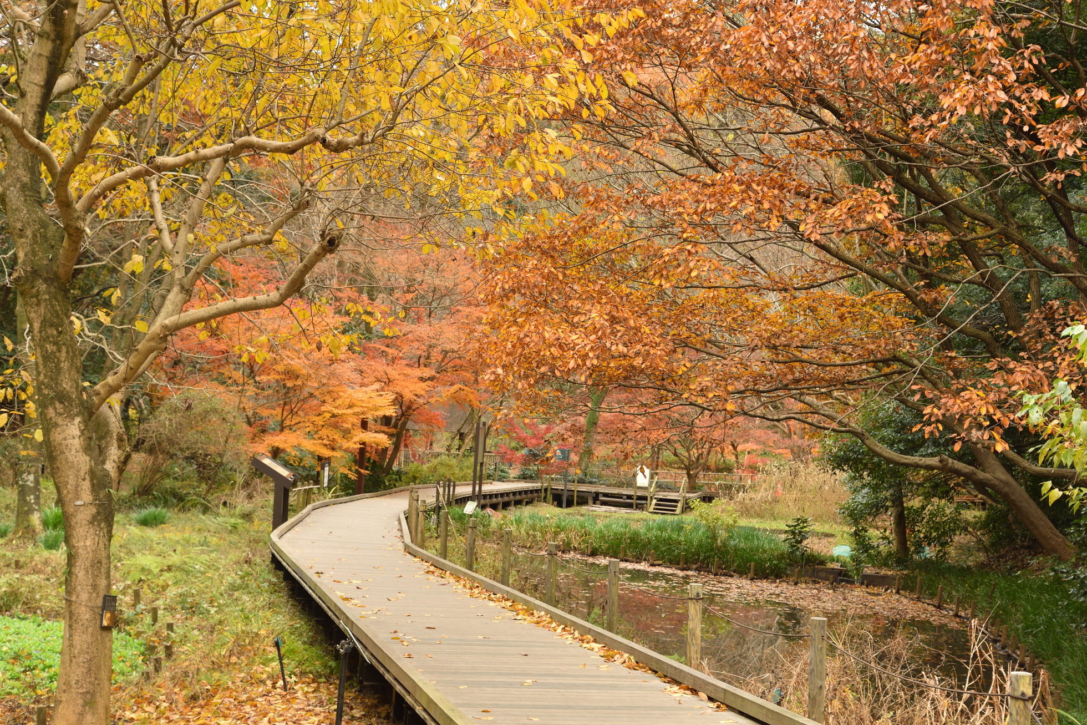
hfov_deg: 40.3
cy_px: 362
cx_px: 536
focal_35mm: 49
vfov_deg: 27.5
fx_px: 1480
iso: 100
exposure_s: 1/30
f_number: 6.3
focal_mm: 48
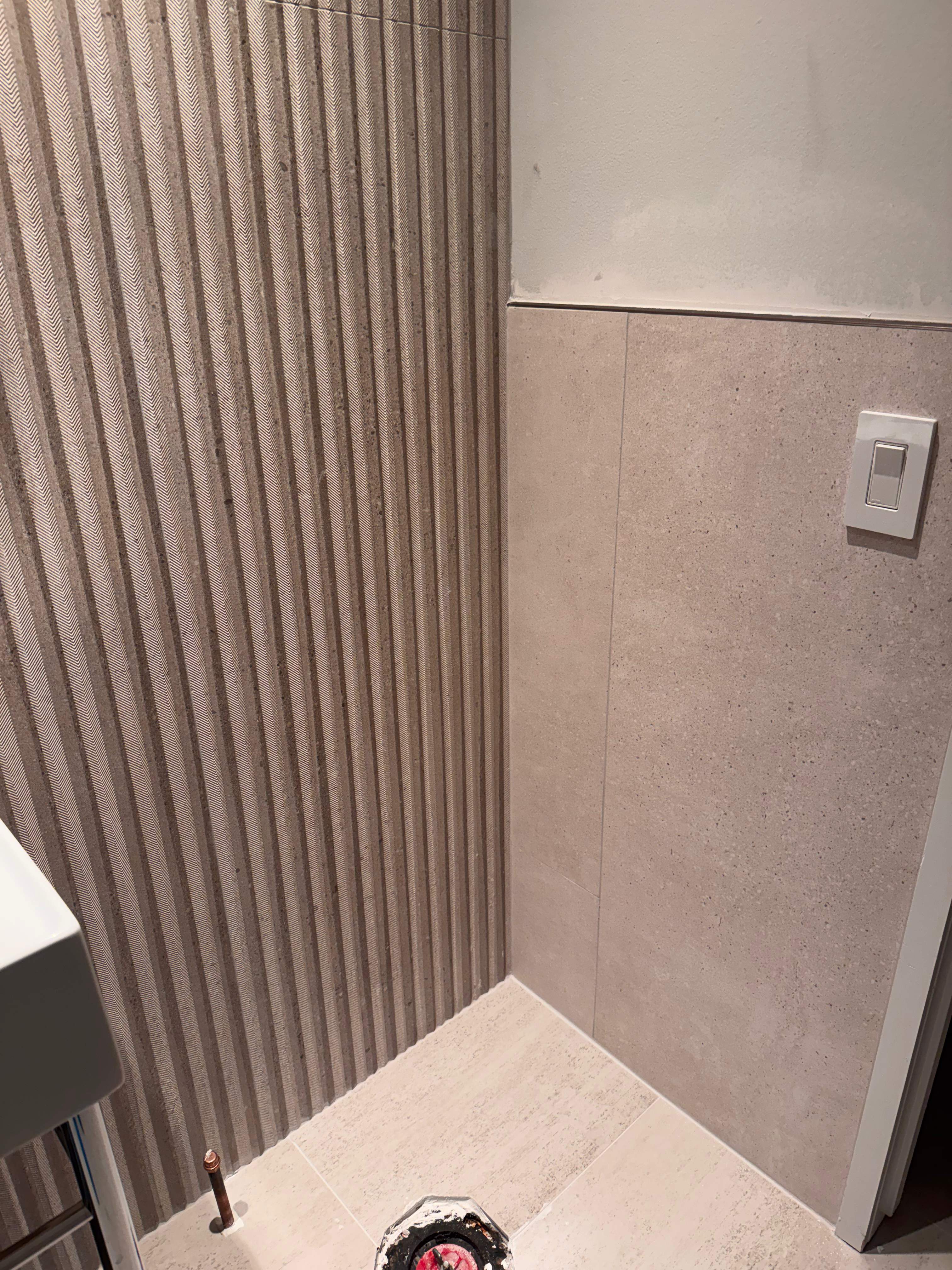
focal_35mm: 24
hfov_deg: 56.8
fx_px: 880
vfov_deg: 71.6
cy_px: 635
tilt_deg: -24.6
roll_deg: +2.5
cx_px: 476
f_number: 1.78
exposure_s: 1/120
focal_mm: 6.76
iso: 160
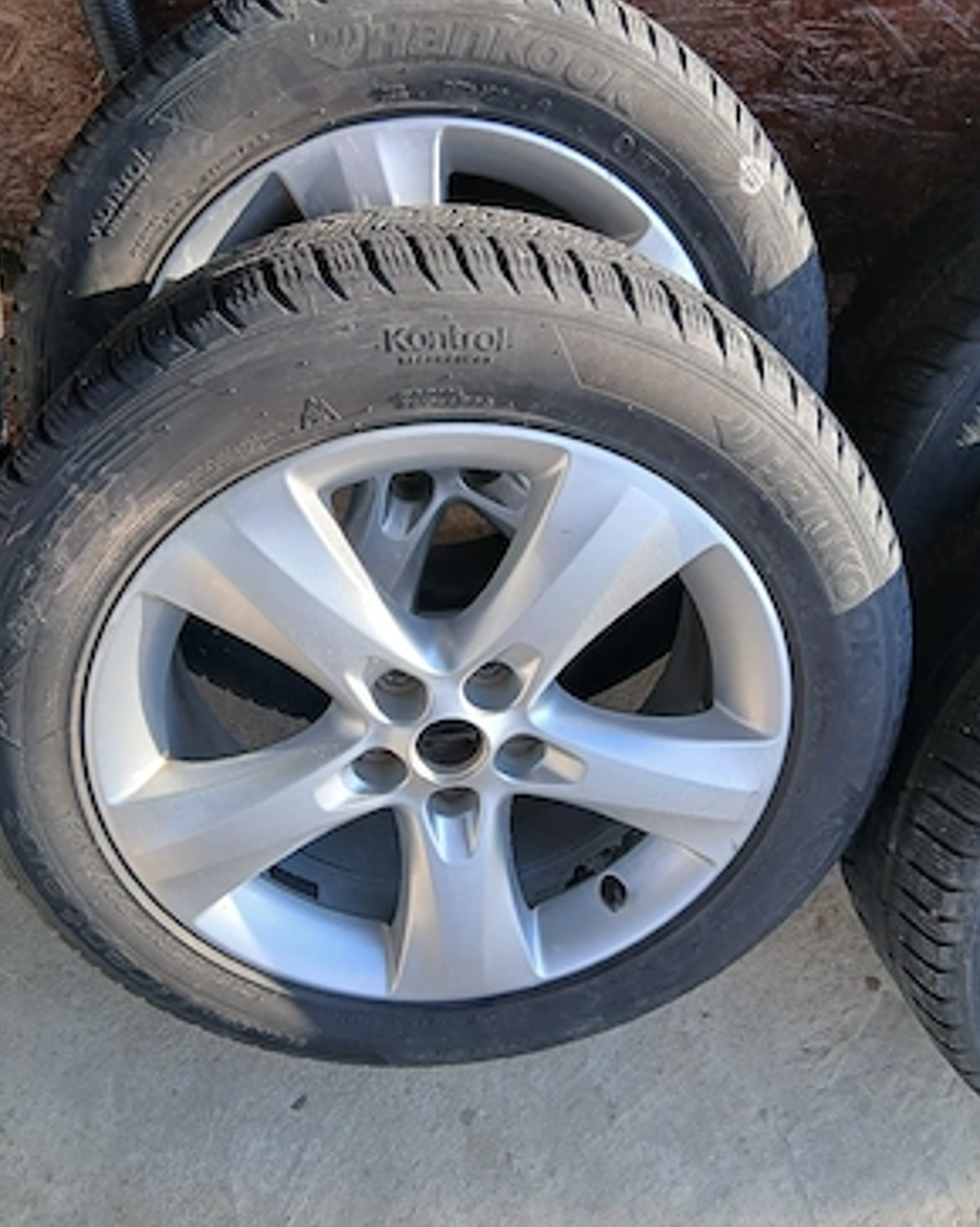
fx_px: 1016
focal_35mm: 28
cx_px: 487
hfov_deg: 51.5
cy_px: 592
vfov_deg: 62.2
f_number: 1.8
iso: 20
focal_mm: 3.98
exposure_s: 1/101
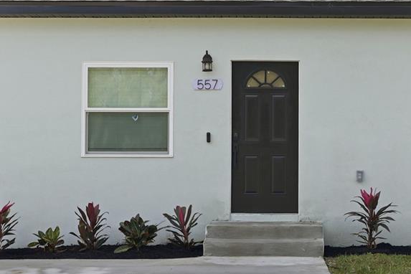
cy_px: 179
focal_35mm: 75
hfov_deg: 26.8
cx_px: 287
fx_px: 856
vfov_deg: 18.1
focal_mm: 28.5
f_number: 4
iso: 160
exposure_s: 1/8000
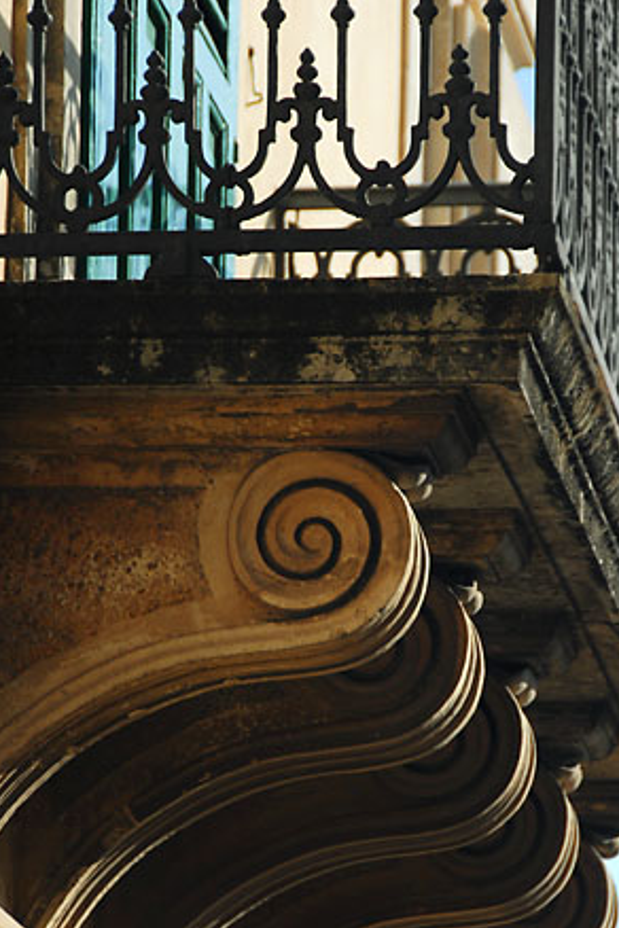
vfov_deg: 7.2
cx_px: 298
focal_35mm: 287
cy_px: 519
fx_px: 7394
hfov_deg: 4.8
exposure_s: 1/400
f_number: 5.6
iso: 200
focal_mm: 135
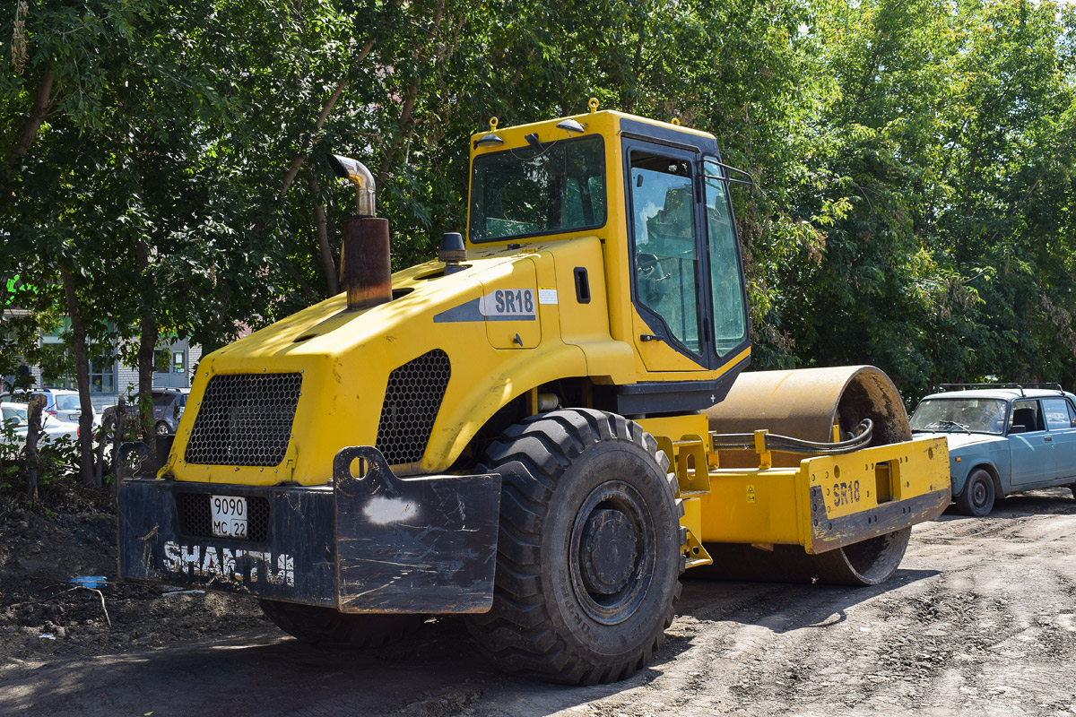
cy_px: 358
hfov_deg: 49.6
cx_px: 538
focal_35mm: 39
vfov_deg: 34.2
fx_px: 1166
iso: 320
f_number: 8
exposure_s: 1/250
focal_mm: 26
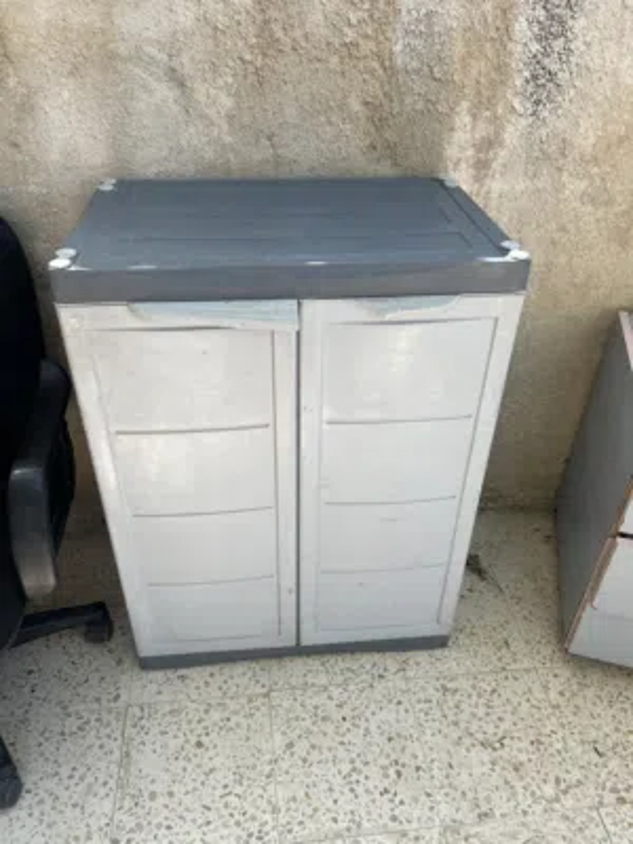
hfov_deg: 53.1
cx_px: 316
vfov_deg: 67.3
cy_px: 422
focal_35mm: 26
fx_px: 634
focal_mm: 5.1
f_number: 1.6
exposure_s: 1/407
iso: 50
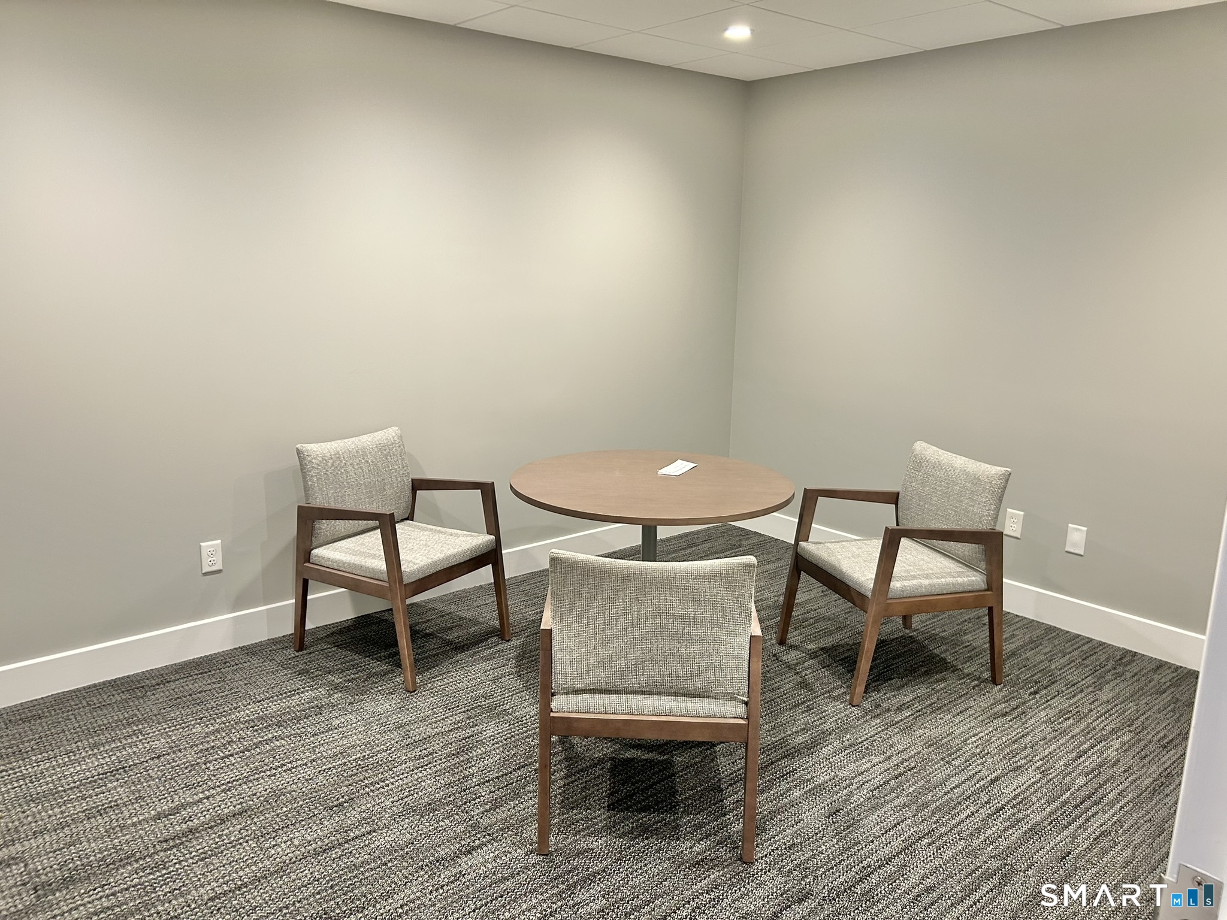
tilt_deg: -11.8
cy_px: 460
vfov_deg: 53.1
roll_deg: -0.4
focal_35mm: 26
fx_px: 922
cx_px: 614
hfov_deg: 67.3
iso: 125
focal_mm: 5.7
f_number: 1.5
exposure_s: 1/60
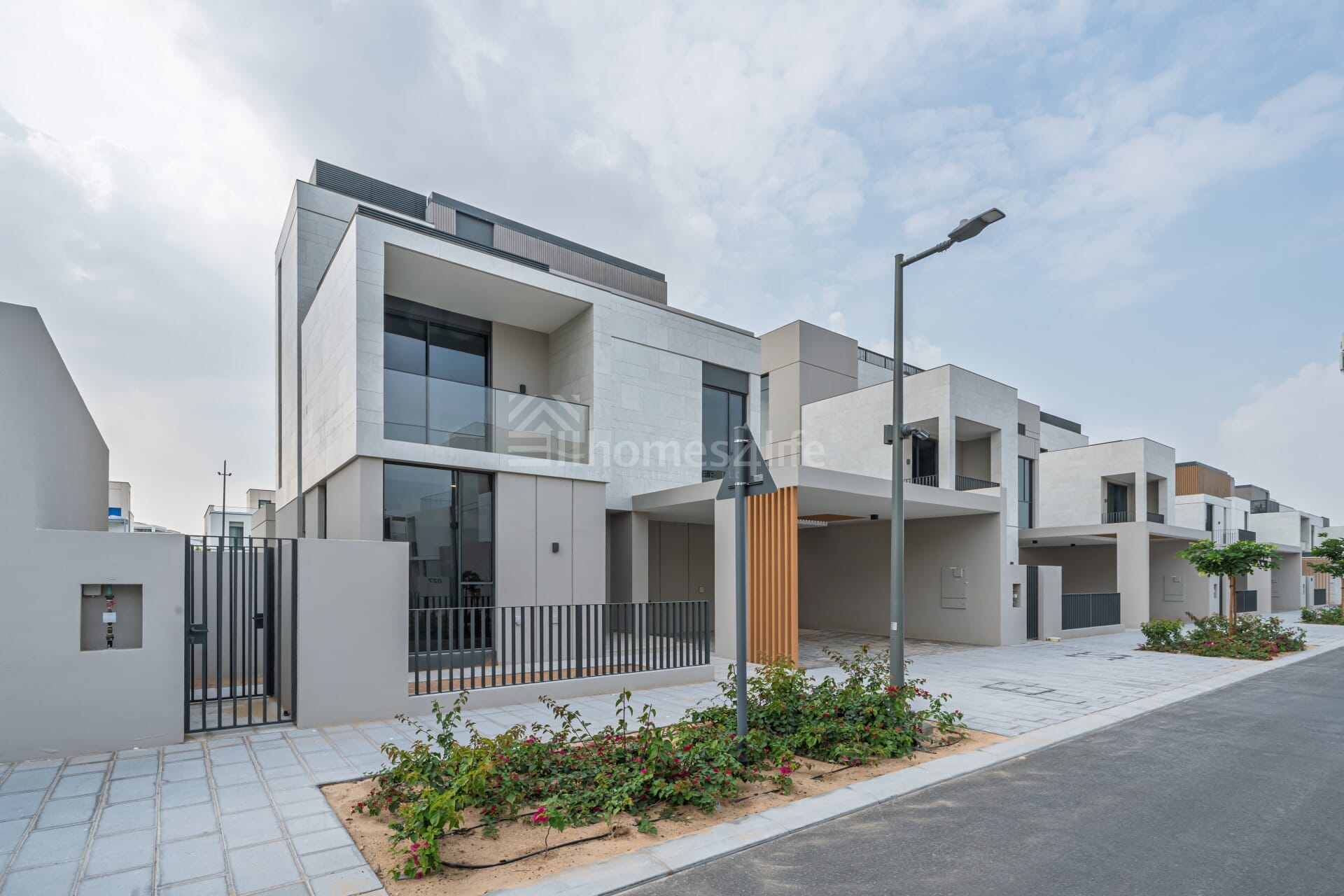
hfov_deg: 104.3
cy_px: 448
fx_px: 523
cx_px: 672
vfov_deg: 81.2
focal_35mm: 14
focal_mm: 14
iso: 100
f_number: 14
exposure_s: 1/80
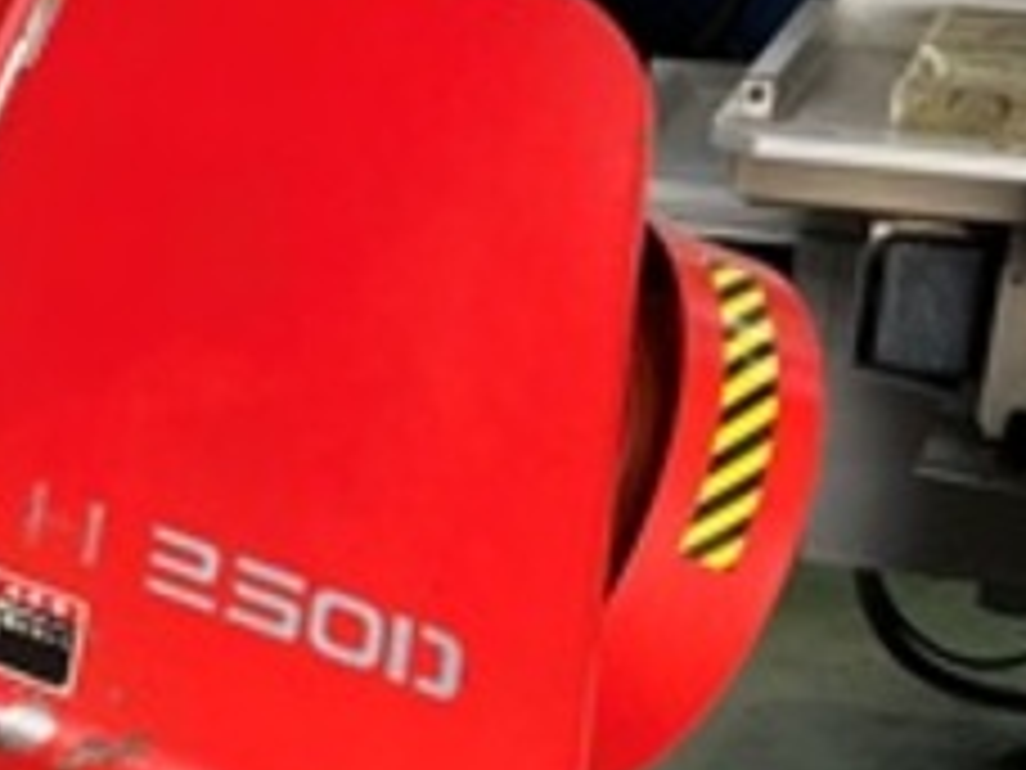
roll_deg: +0.8
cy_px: 707
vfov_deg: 12.0
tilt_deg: -20.5
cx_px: -572
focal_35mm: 123
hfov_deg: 14.8
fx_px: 3646
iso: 80
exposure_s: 1/69
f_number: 1.8
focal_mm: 3.99
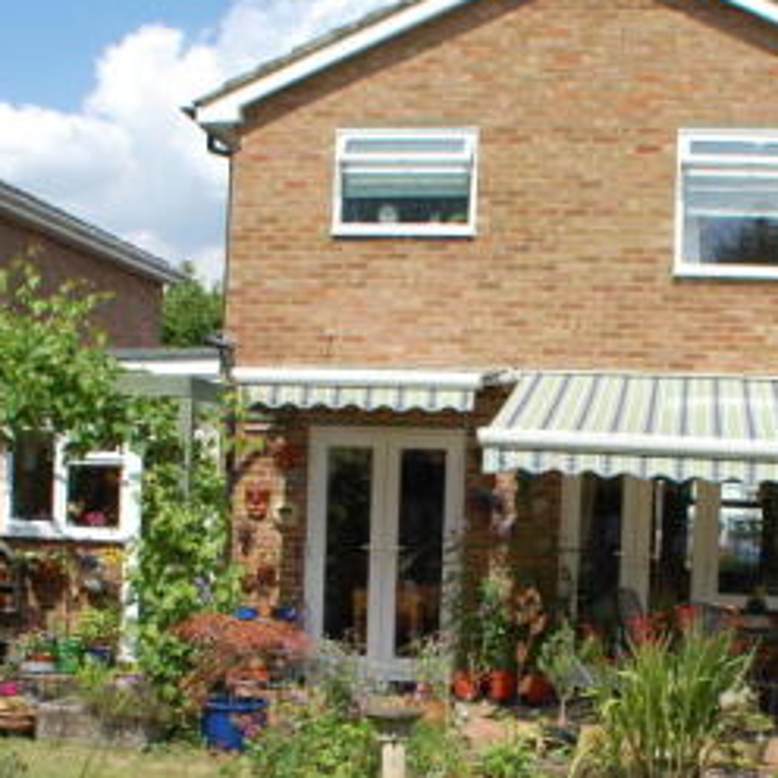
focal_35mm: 74
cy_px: 562
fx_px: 1882
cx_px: 442
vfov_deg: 23.2
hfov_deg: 23.3
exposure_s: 1/320
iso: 200
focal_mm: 22
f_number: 9
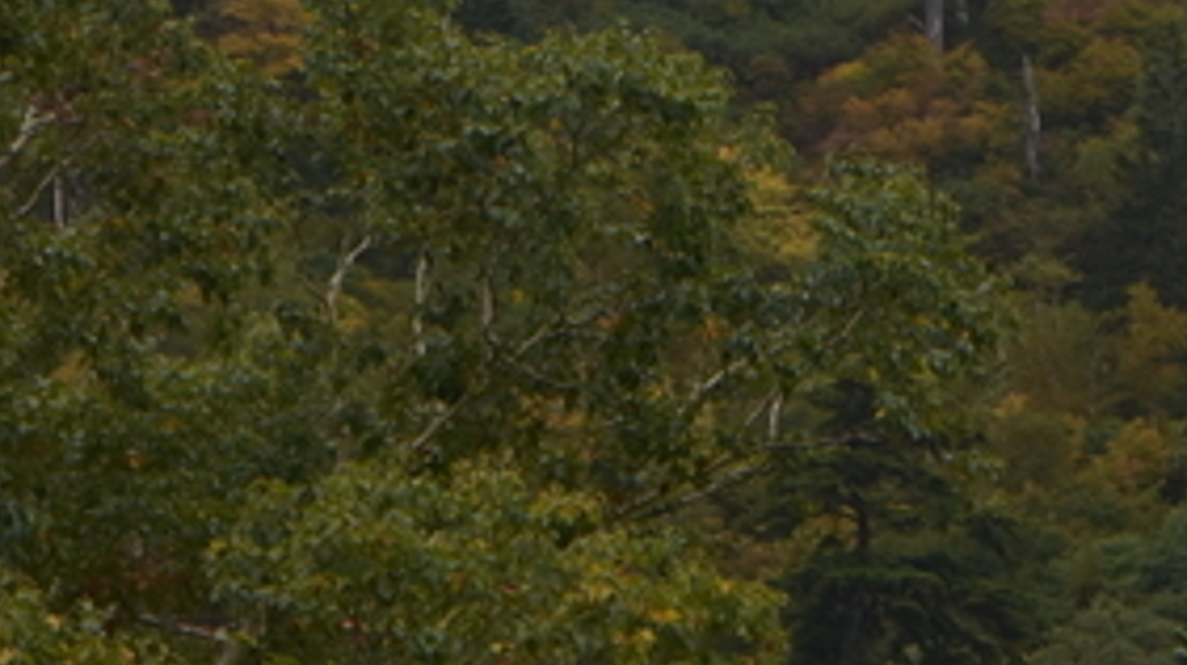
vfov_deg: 4.0
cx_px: 1945
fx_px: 9472
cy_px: -488
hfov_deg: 7.0
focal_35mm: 301
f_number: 7.1
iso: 125
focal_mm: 45
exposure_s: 1/320
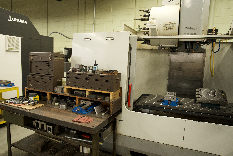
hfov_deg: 73.7
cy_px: 78
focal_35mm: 24
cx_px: 116
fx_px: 155
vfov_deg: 53.1
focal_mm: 24
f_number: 3.5
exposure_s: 1/160
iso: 1600
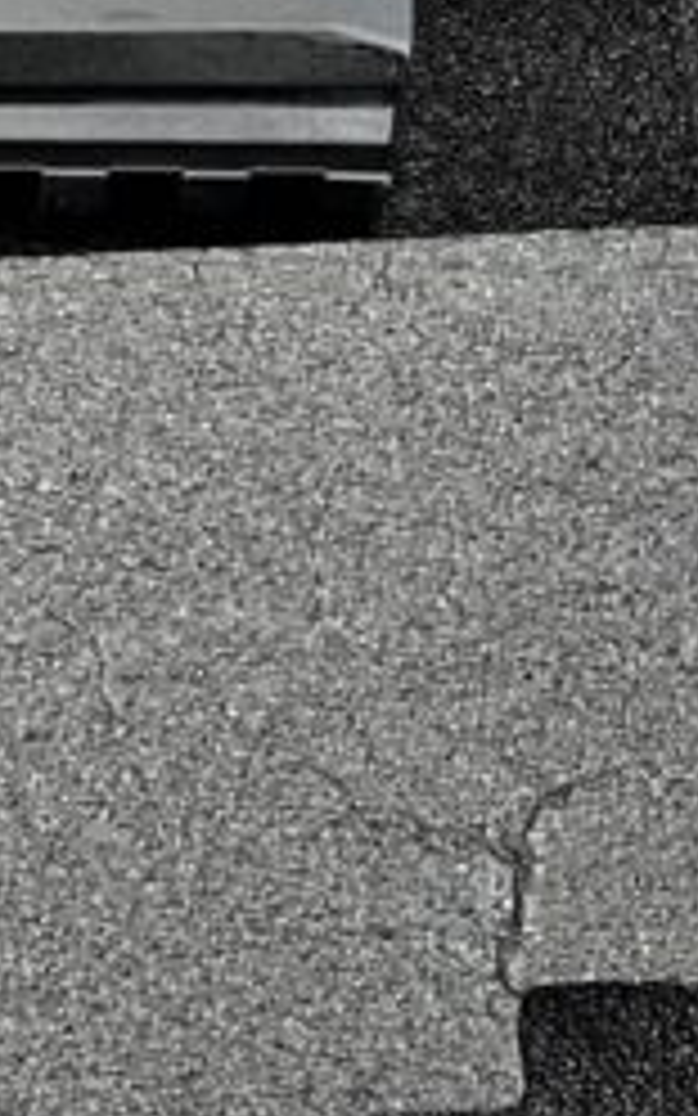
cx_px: -878
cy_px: 292
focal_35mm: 114
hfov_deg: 10.2
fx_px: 3470
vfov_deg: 18.2
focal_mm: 5.1
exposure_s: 1/60
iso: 160
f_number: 1.6
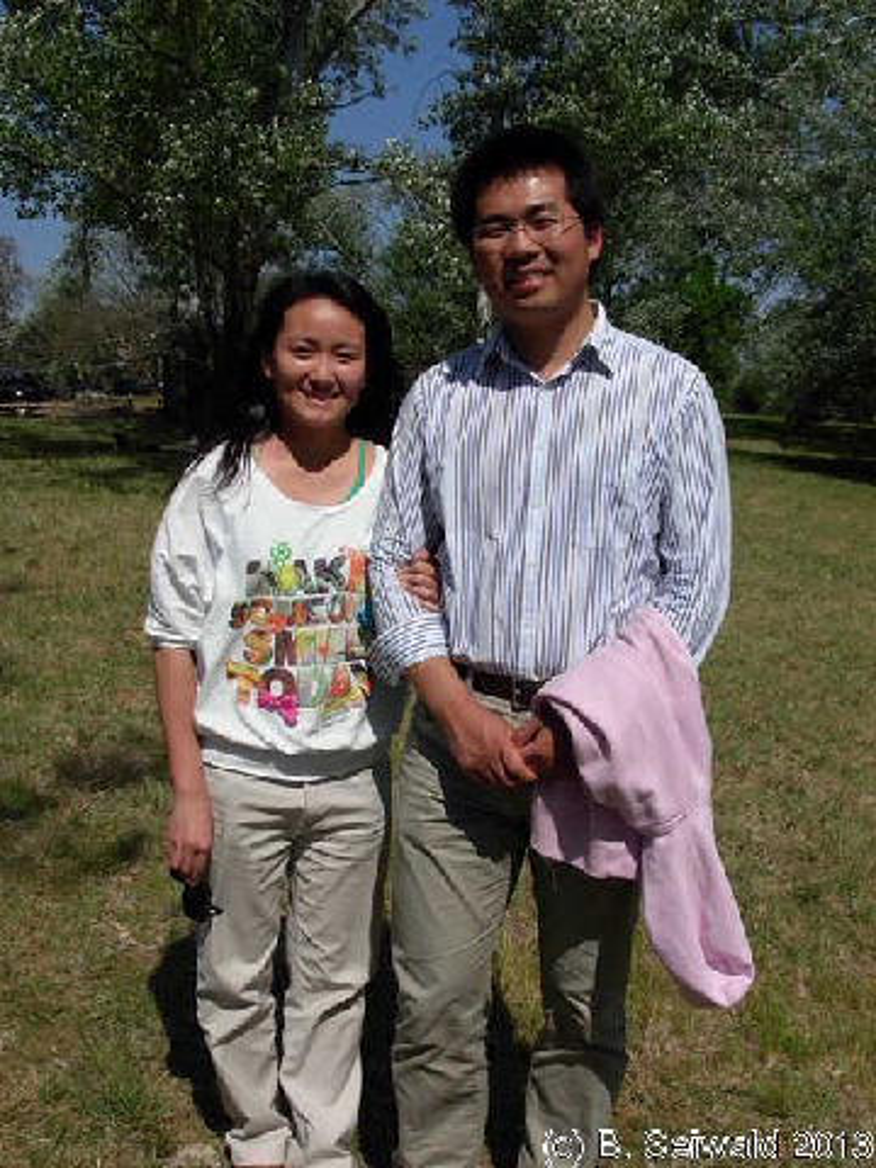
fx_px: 1282
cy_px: 584
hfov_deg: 37.7
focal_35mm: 38
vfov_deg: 49.0
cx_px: 438
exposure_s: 1/1253
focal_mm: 6.3
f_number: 4.9
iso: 79
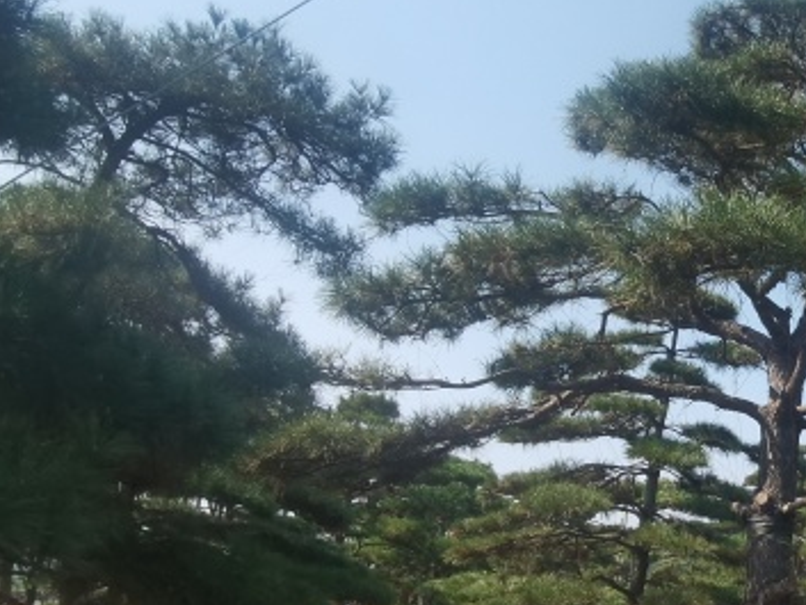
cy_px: 361
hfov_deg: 39.0
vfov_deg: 33.5
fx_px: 1002
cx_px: 797
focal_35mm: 43
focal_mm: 2.26
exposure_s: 1/731
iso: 50
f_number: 2.2
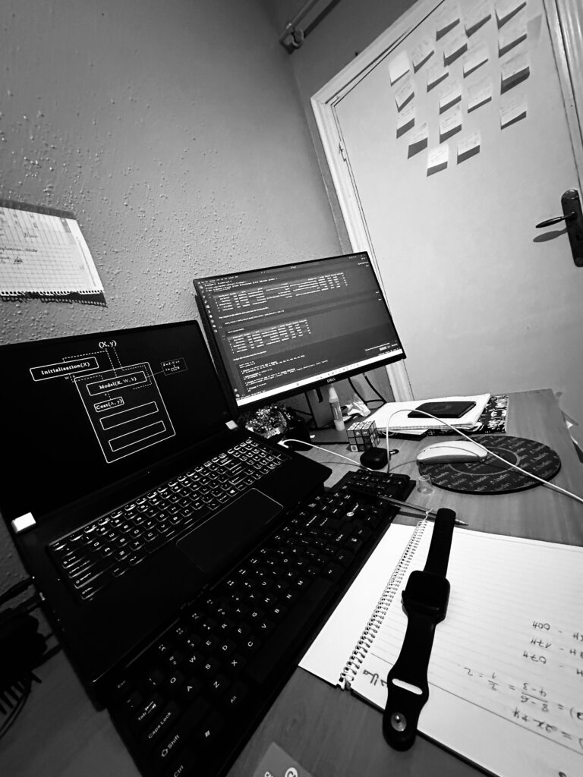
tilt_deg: -7.0
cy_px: 388
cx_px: 292
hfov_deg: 85.7
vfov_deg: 102.1
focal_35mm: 14
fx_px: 314
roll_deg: +16.5
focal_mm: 2.22
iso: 1000
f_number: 2.2
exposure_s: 1/34
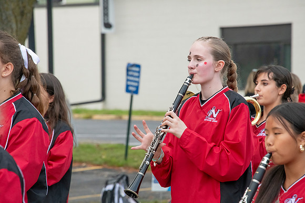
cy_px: 102
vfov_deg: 4.6
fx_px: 2542
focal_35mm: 300
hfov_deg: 6.9
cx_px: 152
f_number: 11
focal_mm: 300
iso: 3200
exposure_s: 1/500
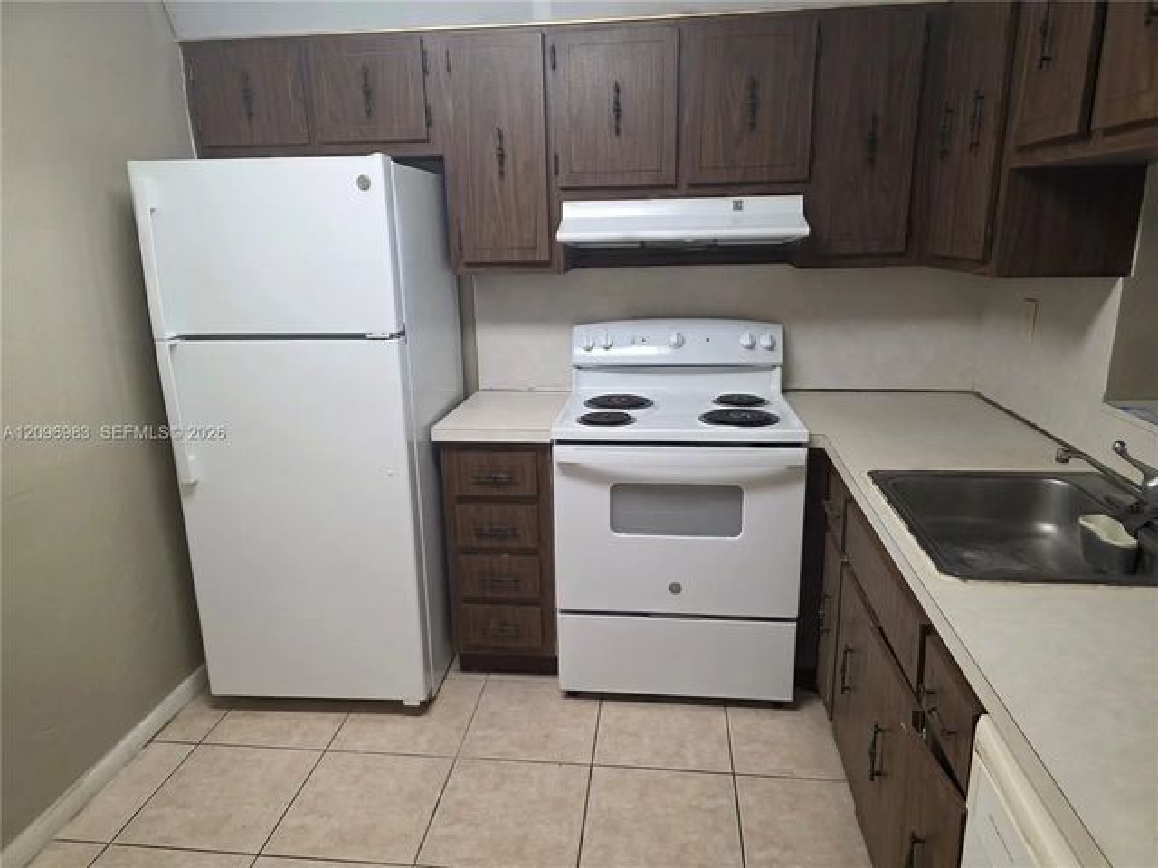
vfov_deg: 58.9
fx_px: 769
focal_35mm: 23
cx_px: 579
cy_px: 434
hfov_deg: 73.9
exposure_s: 1/120
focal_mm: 6.3
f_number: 1.7
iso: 320
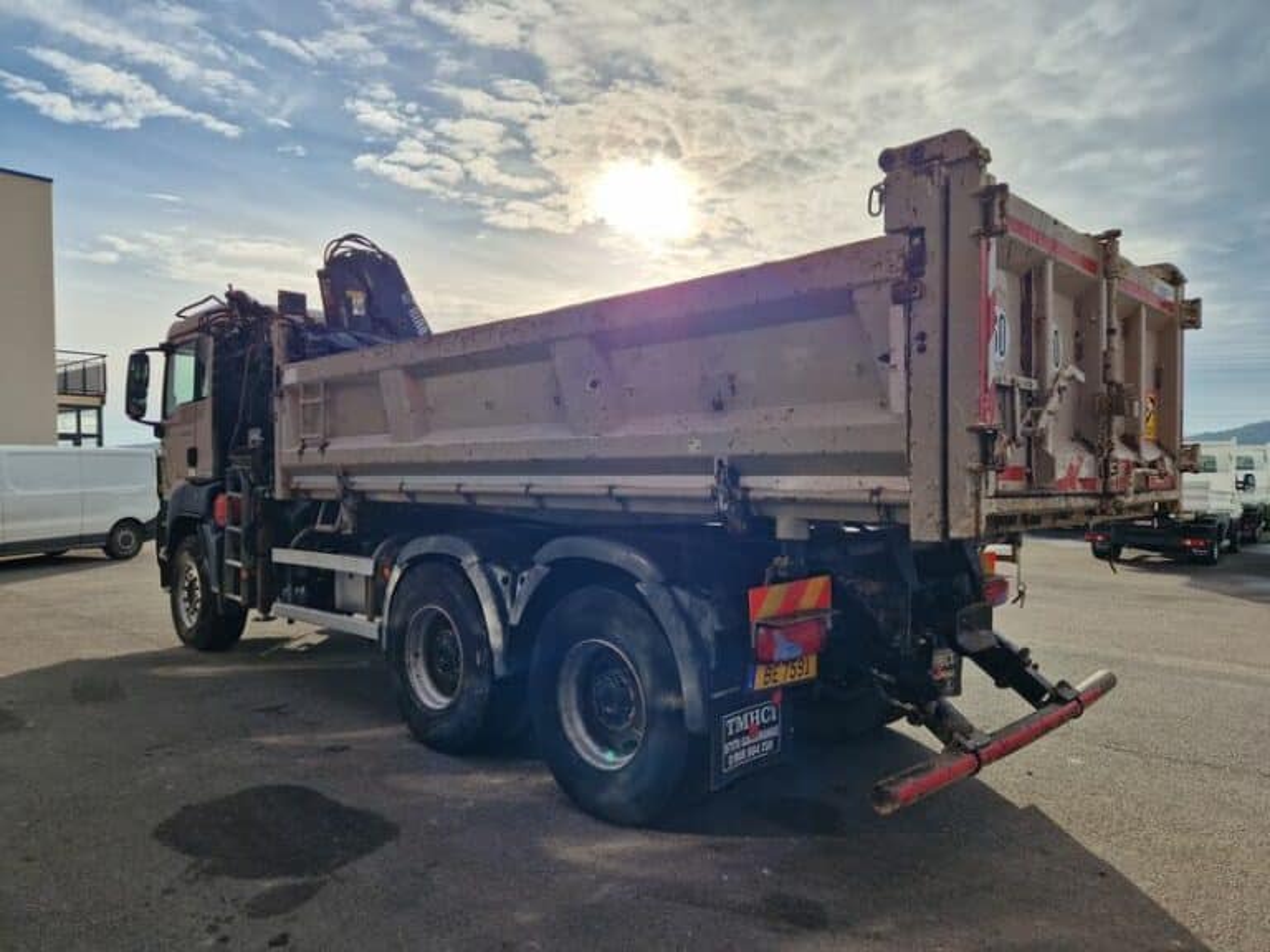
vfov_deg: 58.9
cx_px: 635
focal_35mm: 23
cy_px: 476
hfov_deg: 73.9
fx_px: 844
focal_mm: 5.4
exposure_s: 1/2488
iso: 50
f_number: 1.8
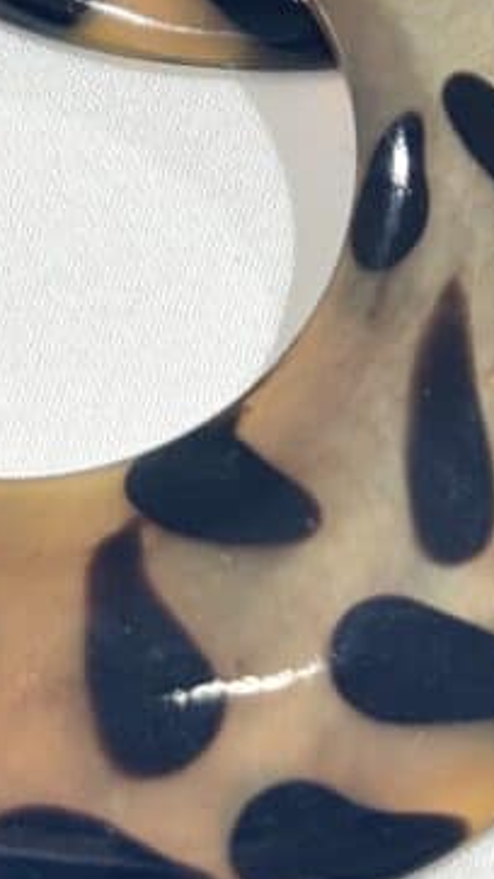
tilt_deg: -50.1
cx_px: 201
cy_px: -102
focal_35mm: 160
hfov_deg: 7.6
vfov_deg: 13.2
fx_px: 3729
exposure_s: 1/100
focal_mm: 5.96
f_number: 1.6
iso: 25
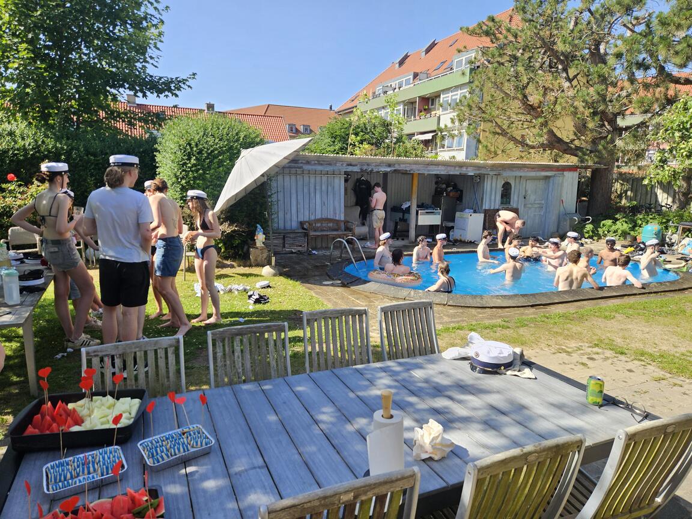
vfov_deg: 58.9
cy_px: 260
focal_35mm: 23
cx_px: 346
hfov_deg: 73.9
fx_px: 460
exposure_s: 1/617
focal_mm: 5.4
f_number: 1.8
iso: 25
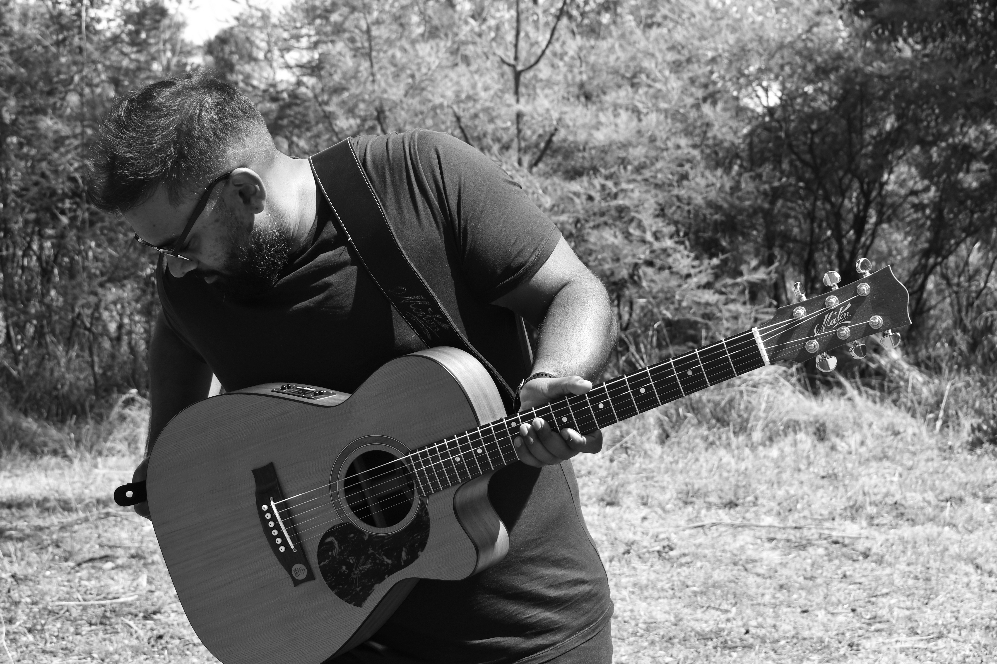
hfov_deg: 24.8
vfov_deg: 16.7
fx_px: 2271
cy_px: 332
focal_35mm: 82
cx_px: 498
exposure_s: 1/320
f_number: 9
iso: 250
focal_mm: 55
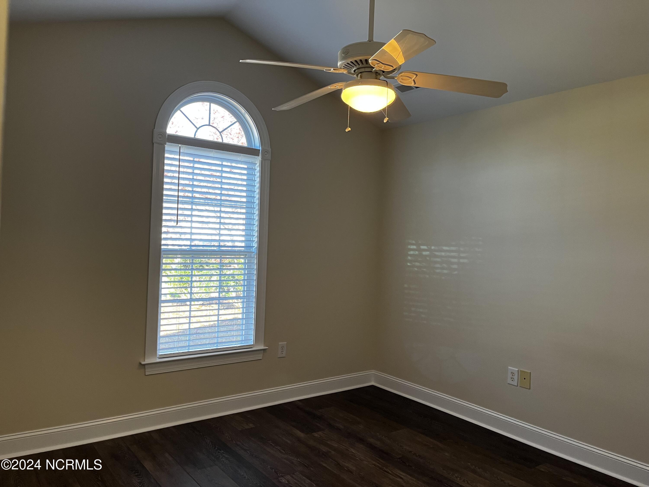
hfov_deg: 67.3
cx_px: 324
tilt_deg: -1.0
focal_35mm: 26
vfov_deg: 53.1
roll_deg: -2.6
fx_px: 487
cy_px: 244
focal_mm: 5.1
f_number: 1.6
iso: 80
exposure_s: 1/60
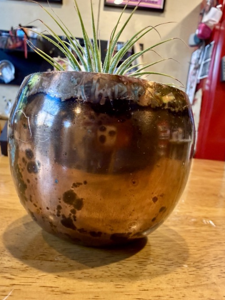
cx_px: 107
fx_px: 243
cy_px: 160
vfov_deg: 63.4
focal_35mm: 28
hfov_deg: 49.7
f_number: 2.2
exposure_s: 1/60
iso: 400
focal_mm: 2.22
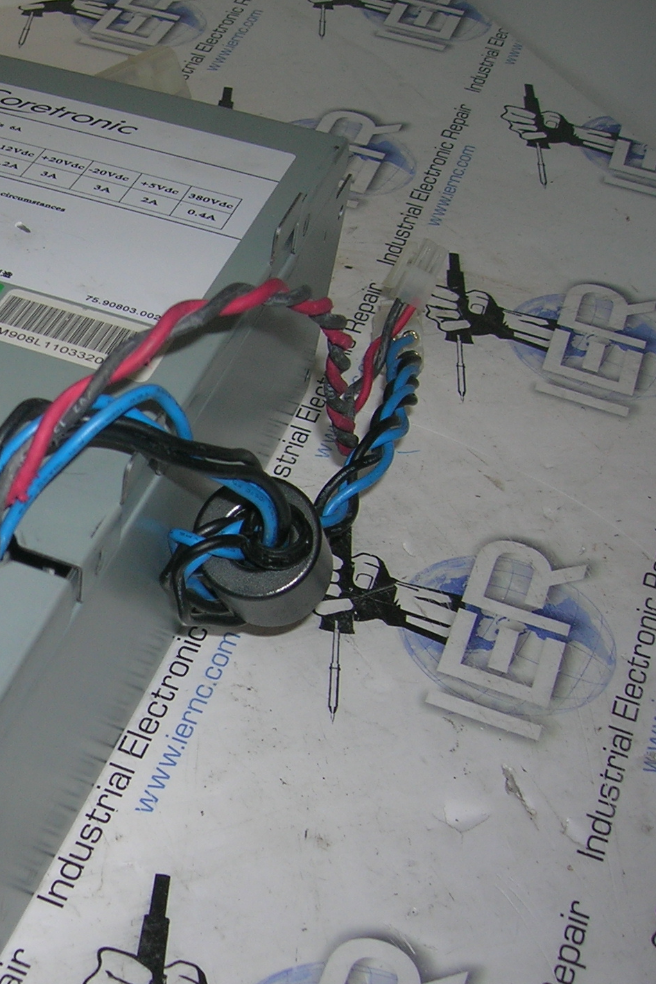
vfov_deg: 35.0
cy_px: 557
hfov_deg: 22.4
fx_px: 1557
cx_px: -76
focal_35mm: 57
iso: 50
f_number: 2.9
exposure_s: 1/60.1
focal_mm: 5.7
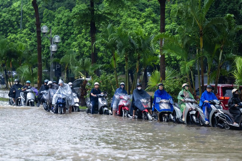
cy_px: 80
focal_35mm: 195
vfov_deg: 7.0
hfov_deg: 10.6
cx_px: 121
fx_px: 1310
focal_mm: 130
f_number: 2.8
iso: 1000
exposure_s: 1/500
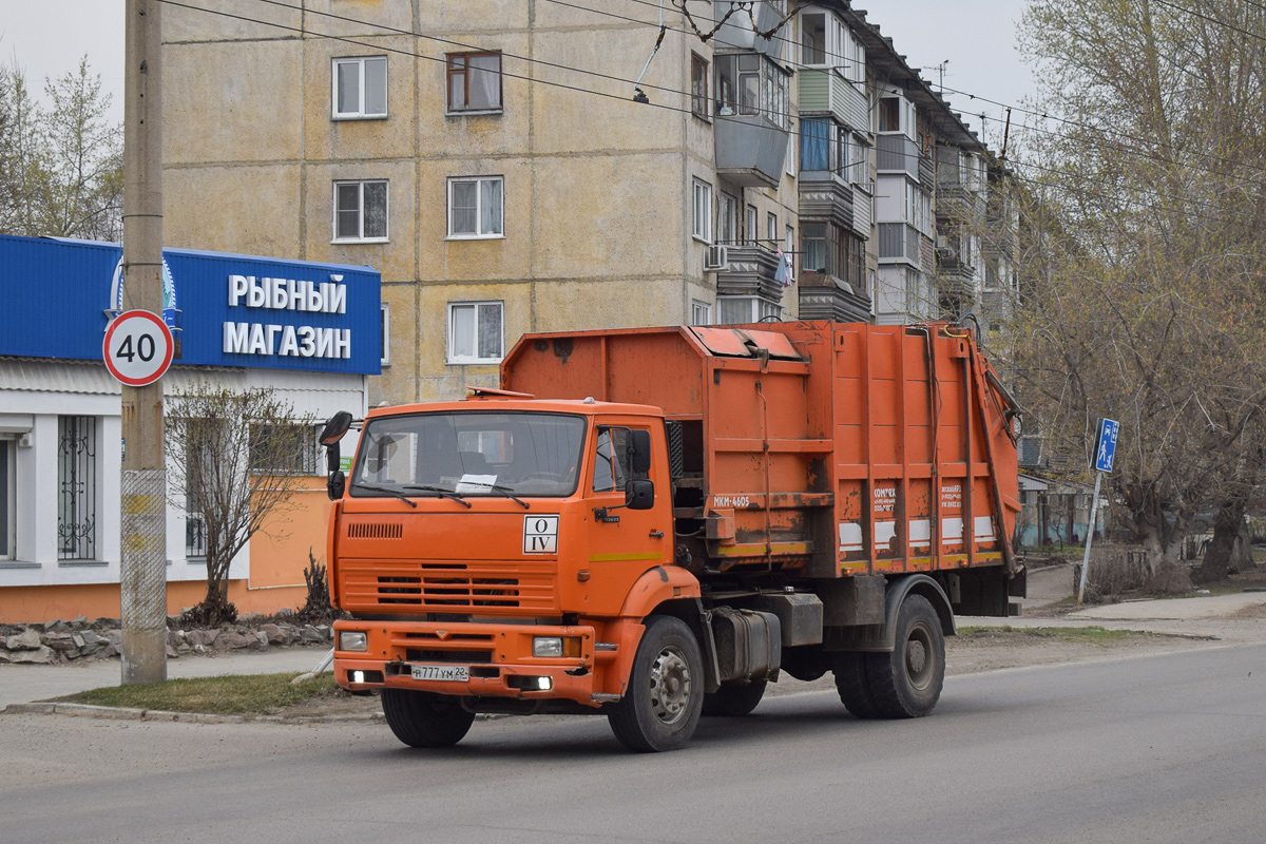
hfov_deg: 29.9
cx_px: 633
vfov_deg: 20.2
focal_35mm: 68
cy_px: 422
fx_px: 2374
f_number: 6.3
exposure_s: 1/800
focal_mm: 45
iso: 400
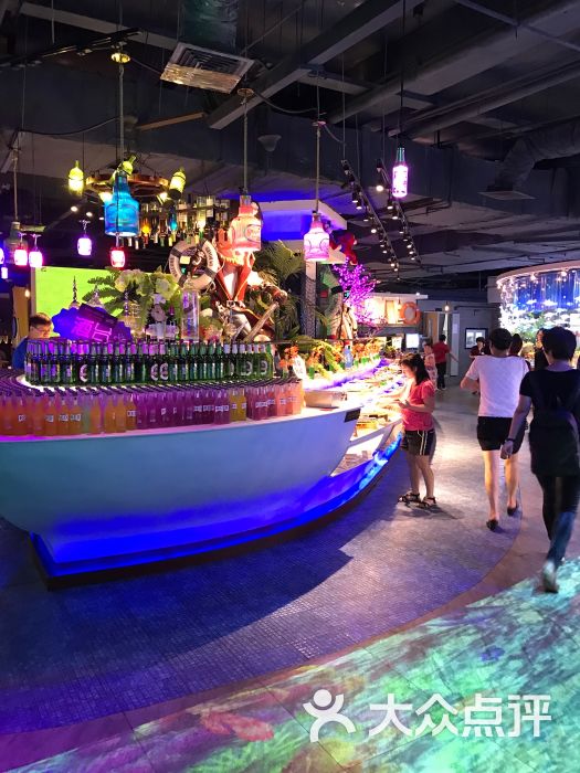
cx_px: 290
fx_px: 626
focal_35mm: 28
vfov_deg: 63.4
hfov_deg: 49.7
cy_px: 386
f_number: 1.8
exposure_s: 1/11
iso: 100
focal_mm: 3.99
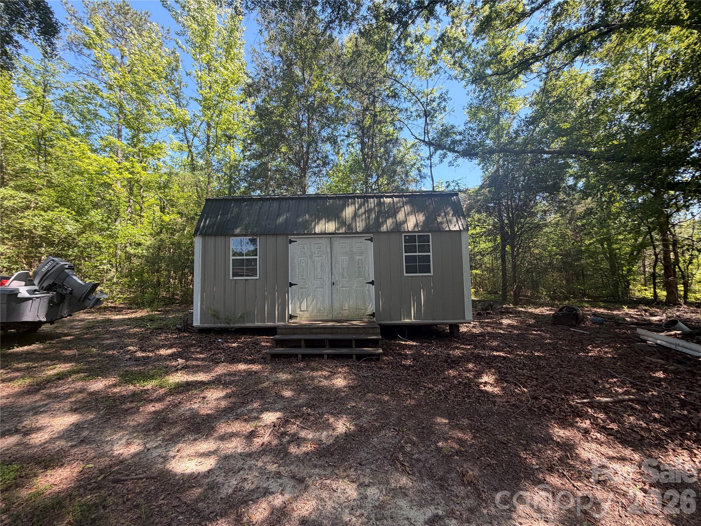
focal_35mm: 14
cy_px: 263
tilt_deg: +7.2
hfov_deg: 102.1
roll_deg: -0.7
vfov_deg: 85.7
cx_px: 350
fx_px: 284
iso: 50
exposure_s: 1/152
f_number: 2.2
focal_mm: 2.22
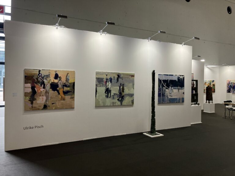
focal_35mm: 28
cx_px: 118
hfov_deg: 63.4
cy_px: 88
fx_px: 190
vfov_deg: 49.7
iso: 50
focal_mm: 3.99
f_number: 1.8
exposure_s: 1/100
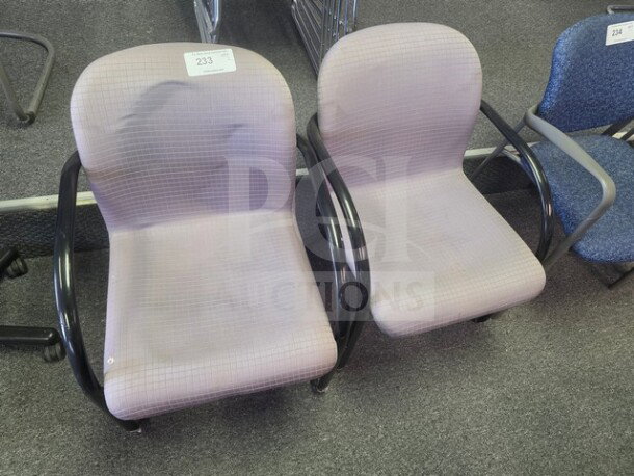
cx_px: 317
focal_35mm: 23
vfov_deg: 58.9
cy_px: 238
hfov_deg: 73.9
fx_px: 421
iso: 320
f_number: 1.7
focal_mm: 6.3
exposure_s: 1/60
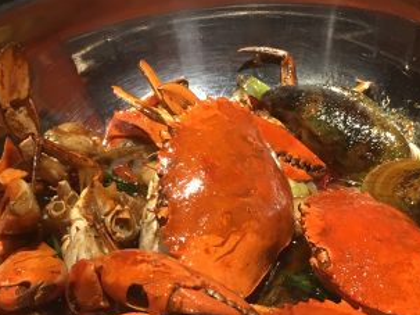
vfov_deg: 21.5
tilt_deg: -44.0
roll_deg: +4.5
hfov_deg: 29.0
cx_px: 233
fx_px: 813
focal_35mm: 67
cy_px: 273
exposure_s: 1/33
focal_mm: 4.15
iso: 32
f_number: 2.2
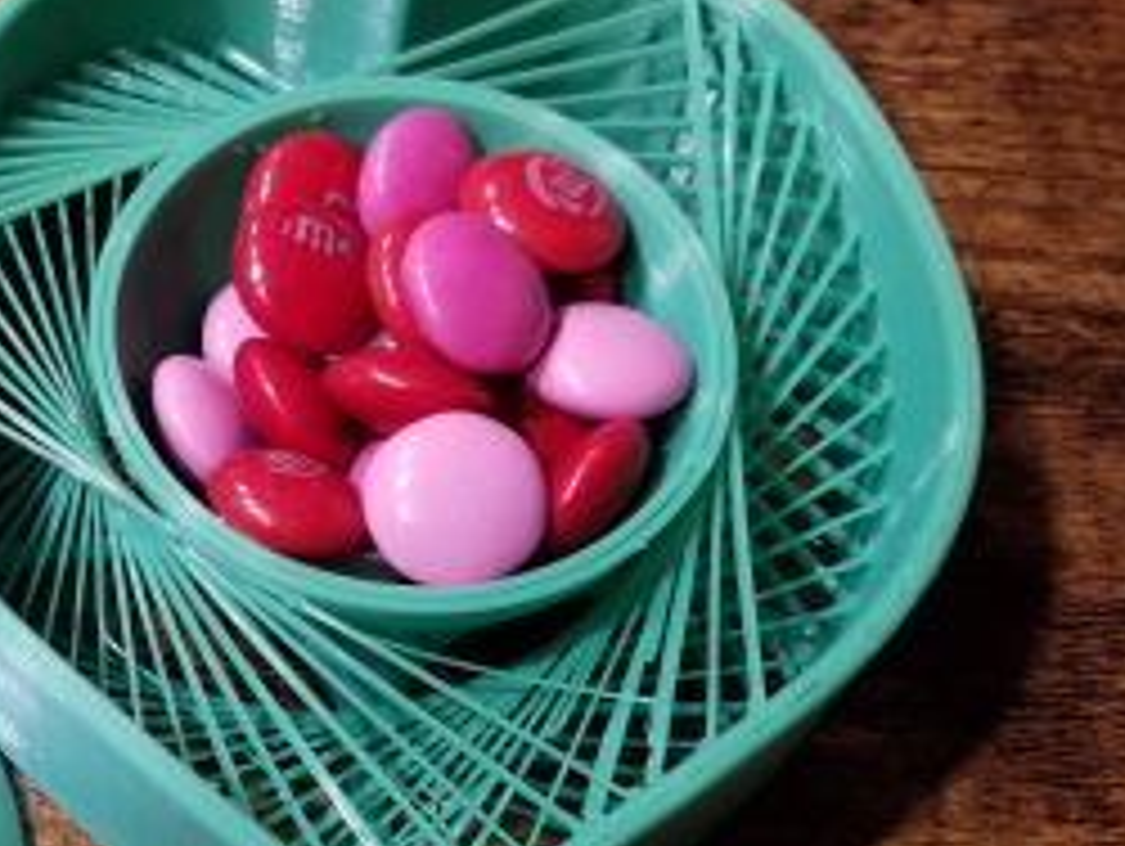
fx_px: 1692
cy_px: 610
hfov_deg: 34.9
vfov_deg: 27.8
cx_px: 135
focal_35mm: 52
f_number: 1.7
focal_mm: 4.25
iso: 200
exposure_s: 1/10
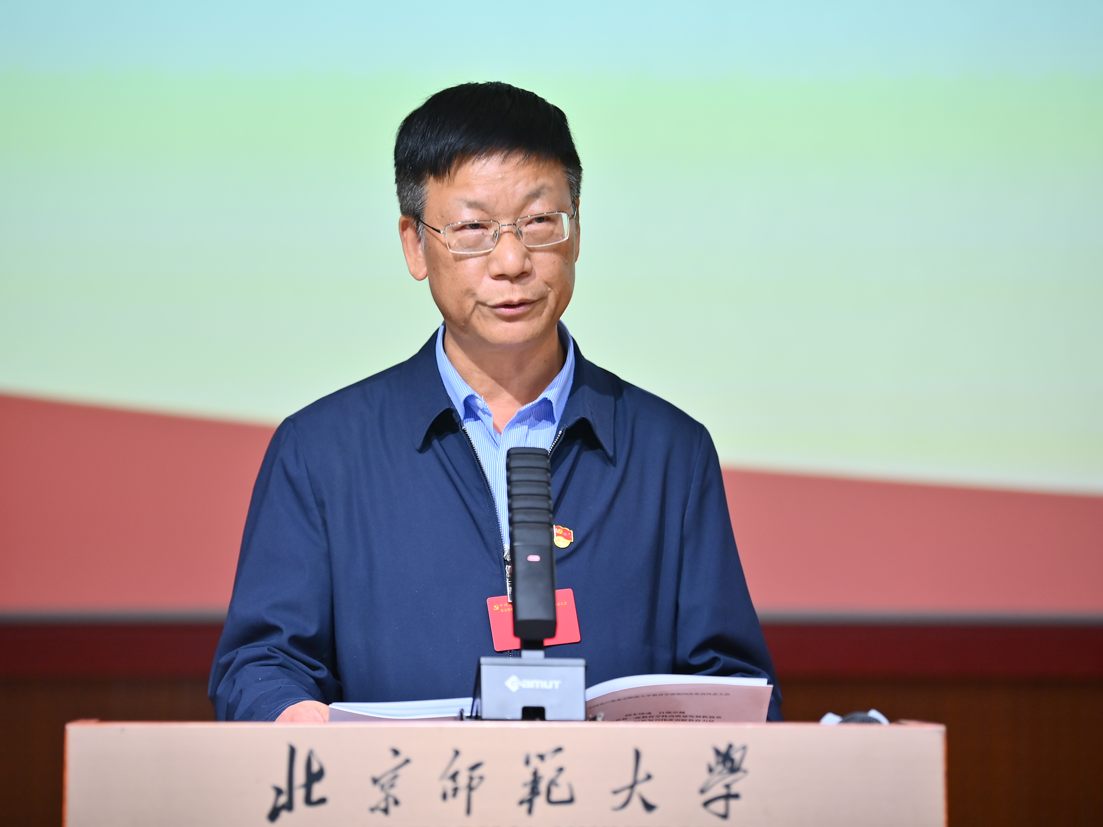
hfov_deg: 12.0
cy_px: 431
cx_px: 520
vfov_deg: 9.0
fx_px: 5257
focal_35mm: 165
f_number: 3.2
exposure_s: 1/100
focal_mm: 145
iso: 500
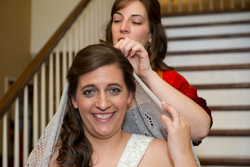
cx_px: 125
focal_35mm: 70
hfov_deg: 28.9
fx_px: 486
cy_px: 84
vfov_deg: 19.4
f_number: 5
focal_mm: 70
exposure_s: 1/100
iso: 1000
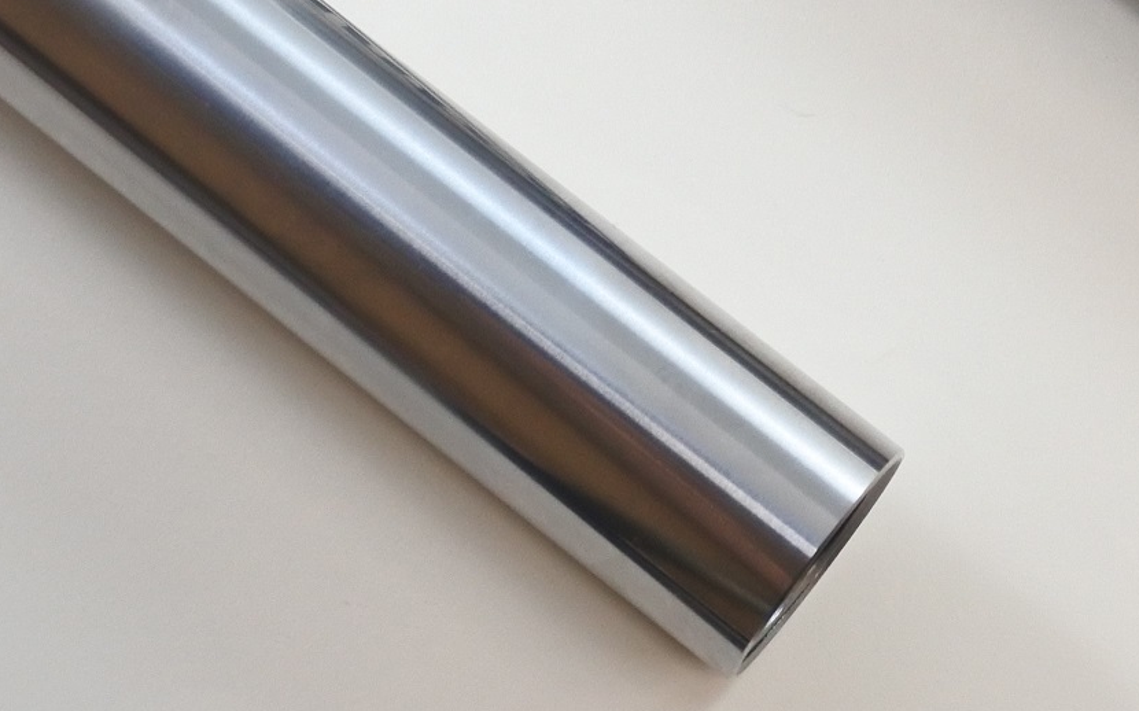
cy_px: -35
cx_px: 666
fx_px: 2513
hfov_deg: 25.5
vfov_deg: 15.7
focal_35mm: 81
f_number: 4
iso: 500
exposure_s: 1/125
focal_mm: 12.8
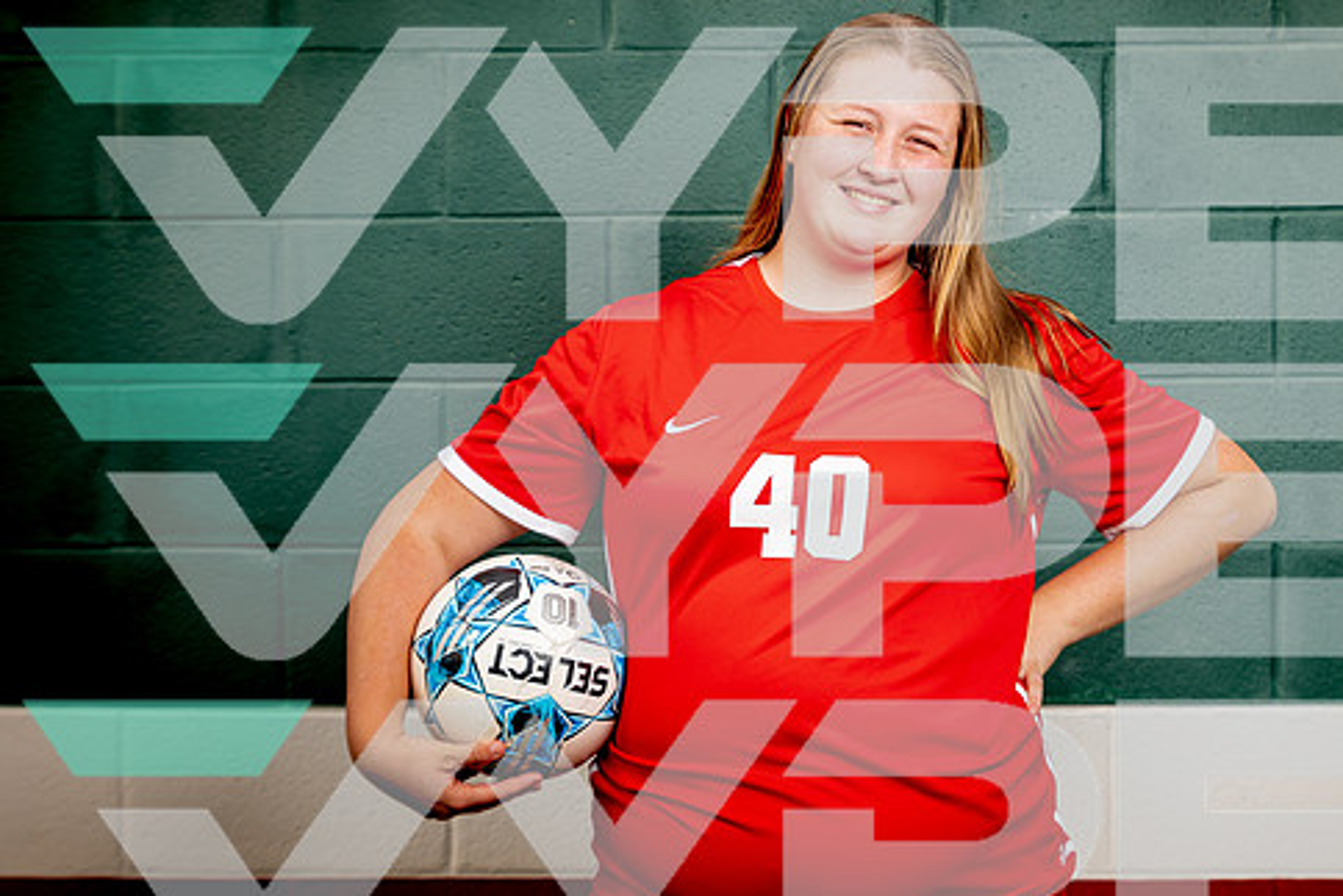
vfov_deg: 17.1
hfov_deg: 25.3
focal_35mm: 80
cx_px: 726
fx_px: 2985
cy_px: 512
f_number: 4
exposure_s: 1/800
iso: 100
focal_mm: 65
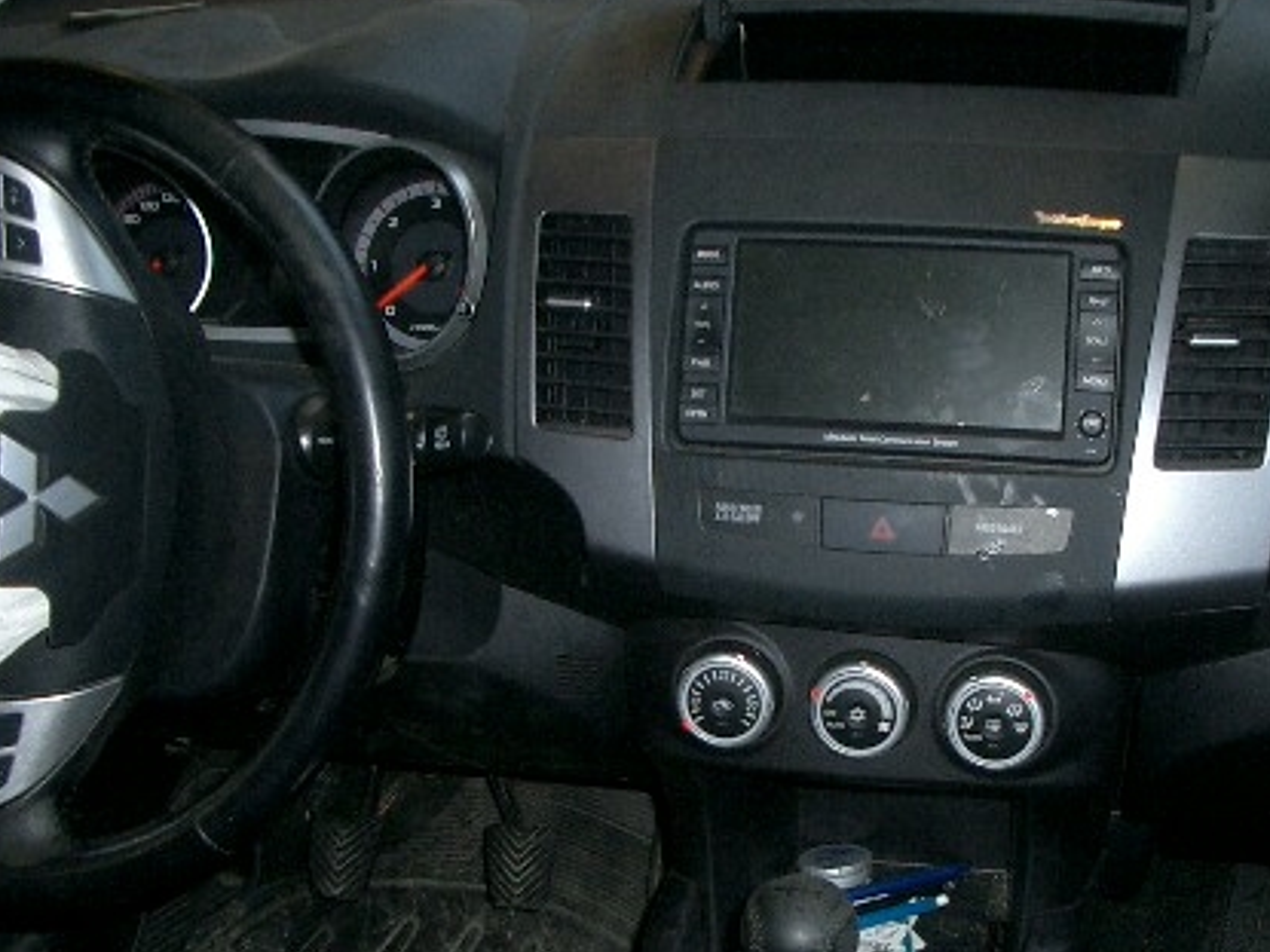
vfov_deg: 26.9
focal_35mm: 54
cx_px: 750
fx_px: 1981
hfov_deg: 35.5
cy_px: 640
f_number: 2.6
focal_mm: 5.8
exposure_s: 1/40
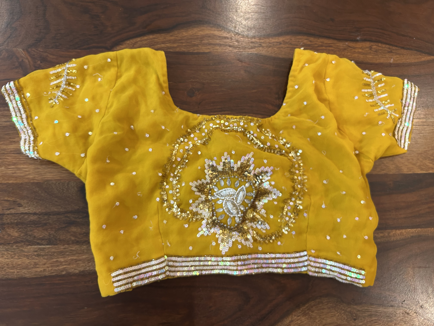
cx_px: 217
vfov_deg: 53.1
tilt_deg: -75.1
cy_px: 163
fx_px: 326
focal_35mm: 26
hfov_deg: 67.3
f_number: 1.5
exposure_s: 1/50
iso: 200
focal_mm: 5.7
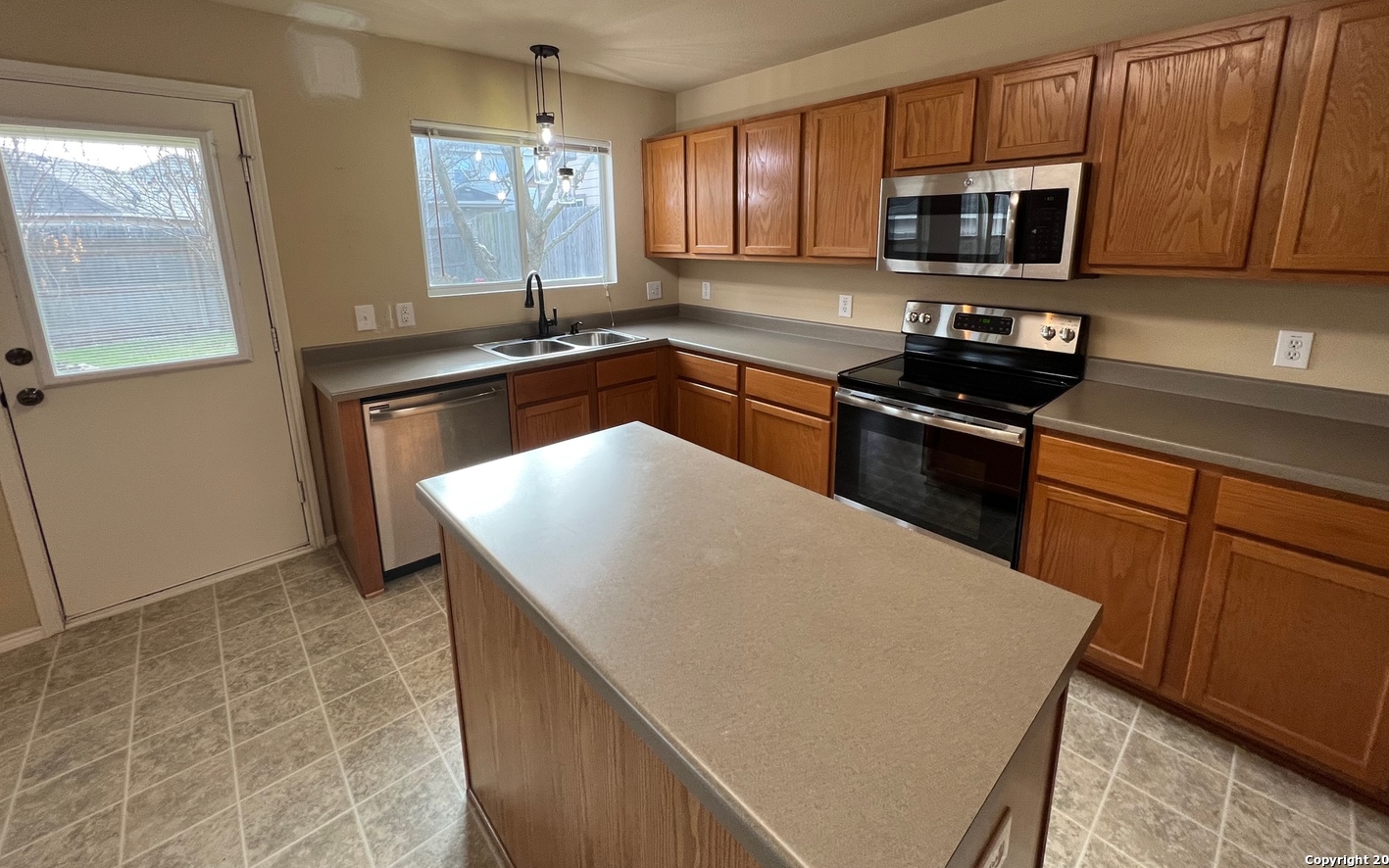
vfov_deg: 77.9
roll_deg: +0.6
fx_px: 530
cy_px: 354
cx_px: 704
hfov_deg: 105.3
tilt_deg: -10.9
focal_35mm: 14
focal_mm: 1.57
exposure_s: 1/120
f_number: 1.8
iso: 100
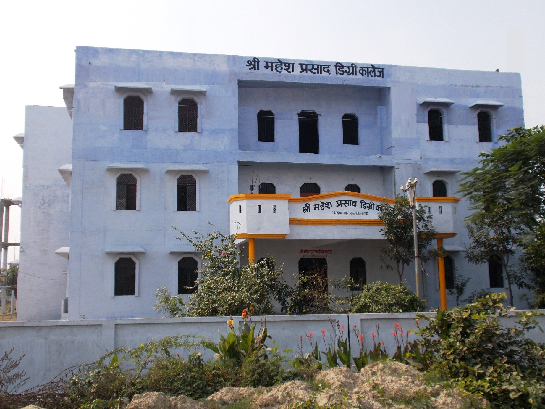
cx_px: 272
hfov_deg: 47.9
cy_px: 204
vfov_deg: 36.8
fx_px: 614
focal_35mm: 39
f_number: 9.8
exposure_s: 1/100
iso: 80
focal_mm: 6.9
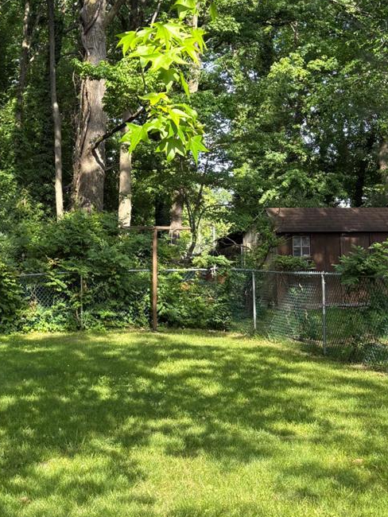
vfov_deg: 32.0
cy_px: 180
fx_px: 896
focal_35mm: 60
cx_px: -9
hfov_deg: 23.3
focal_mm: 5.96
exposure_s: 1/492
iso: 50
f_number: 1.6
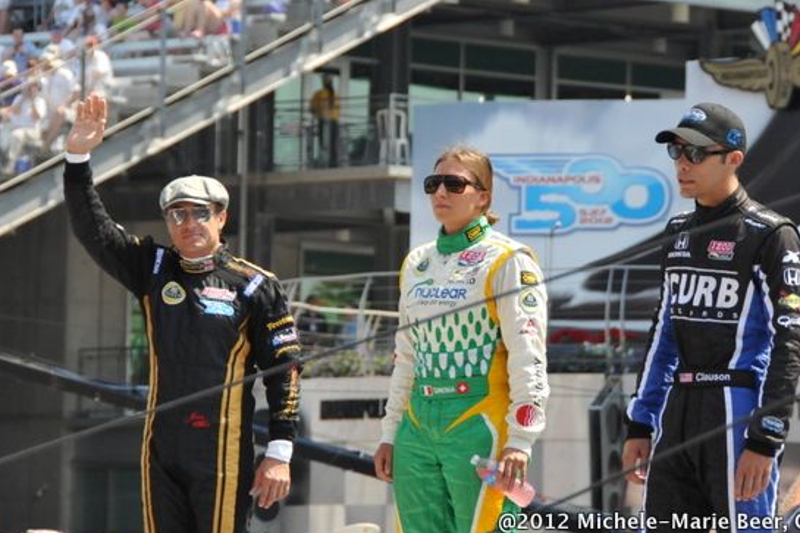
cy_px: 167
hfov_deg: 7.8
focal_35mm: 264
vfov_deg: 5.2
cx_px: 457
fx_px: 5865
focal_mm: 120
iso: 1000
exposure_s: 1/2000
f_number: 5.3
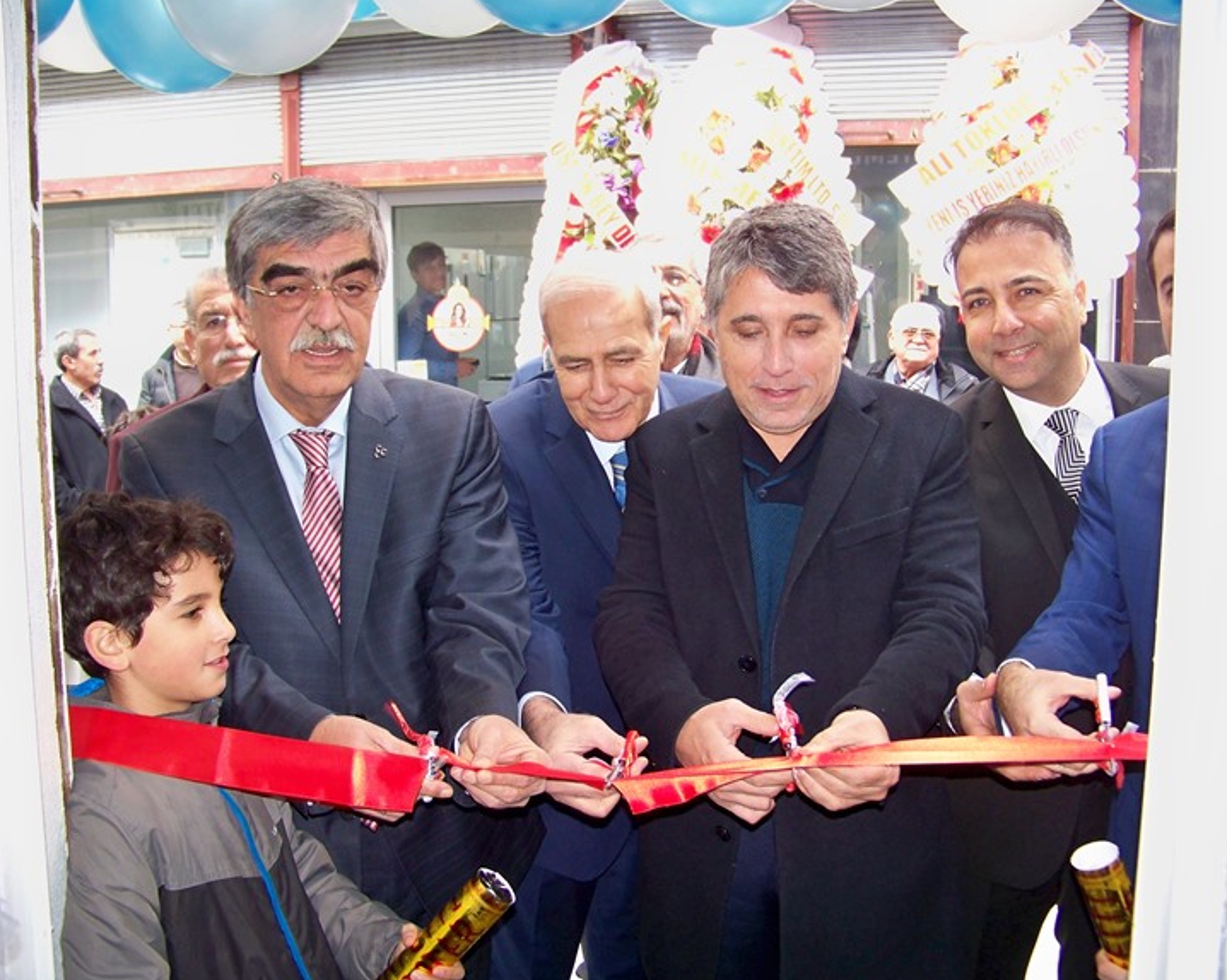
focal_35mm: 35
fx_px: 1271
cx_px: 608
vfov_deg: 42.2
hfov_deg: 51.5
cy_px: 482
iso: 200
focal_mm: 5.85
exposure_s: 1/30
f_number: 2.8
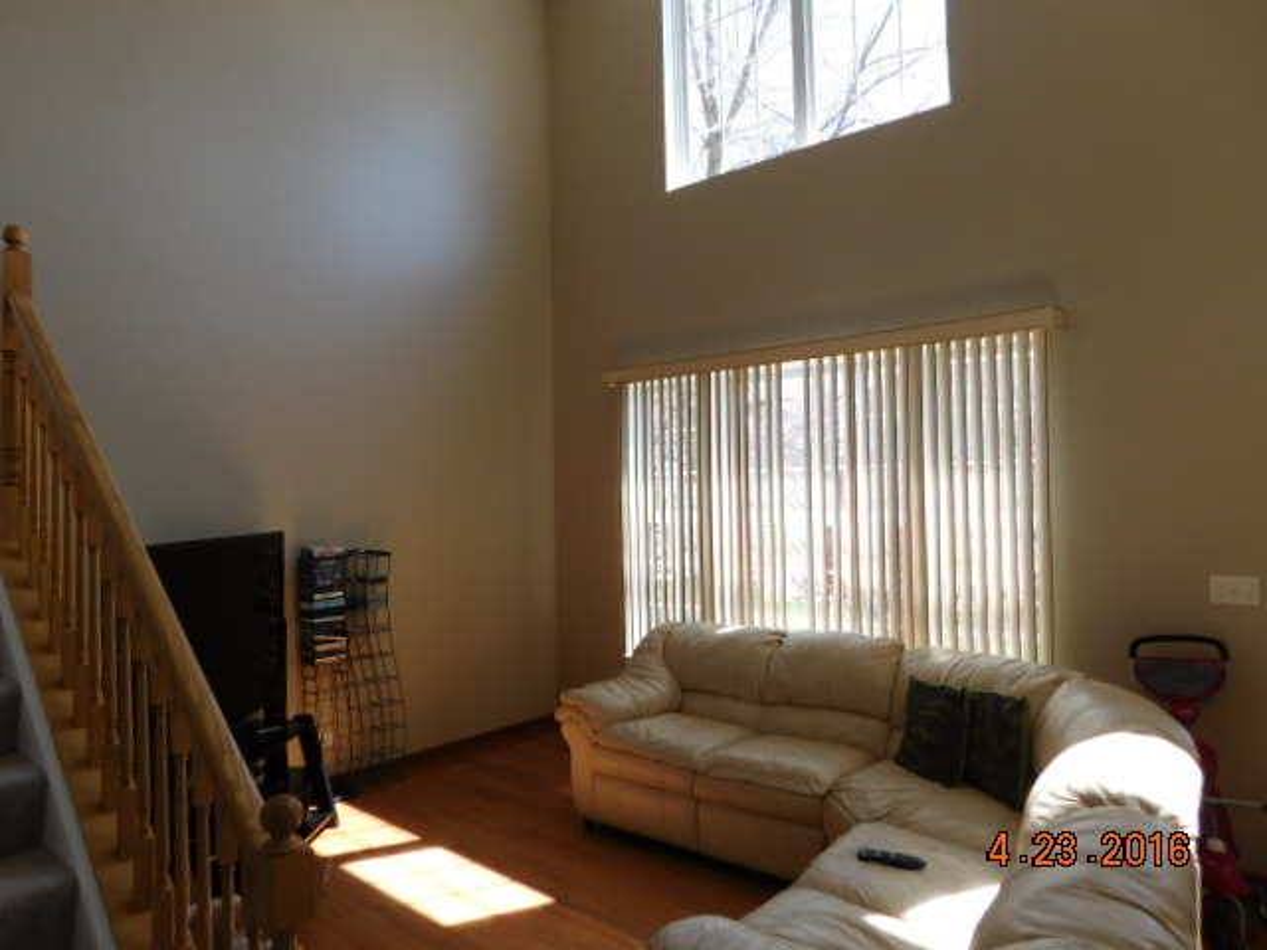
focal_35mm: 23
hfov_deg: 73.9
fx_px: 842
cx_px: 634
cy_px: 475
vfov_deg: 58.9
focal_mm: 4
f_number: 3
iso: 125
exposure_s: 1/250
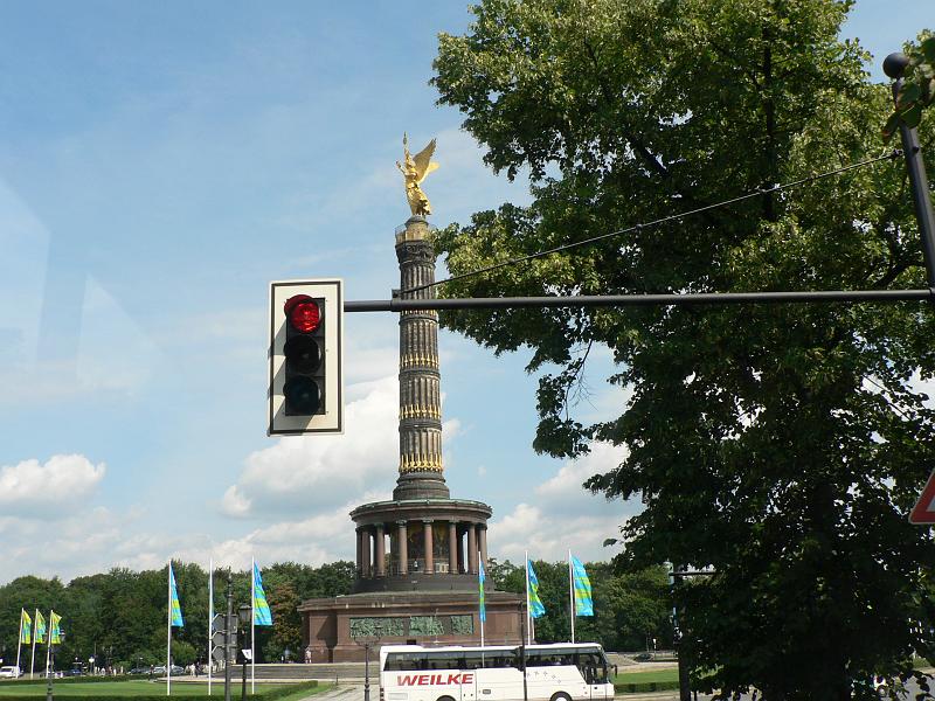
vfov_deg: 39.7
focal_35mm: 36
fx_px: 972
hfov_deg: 51.4
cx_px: 468
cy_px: 350
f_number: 5.6
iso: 80
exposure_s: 1/400
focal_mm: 6
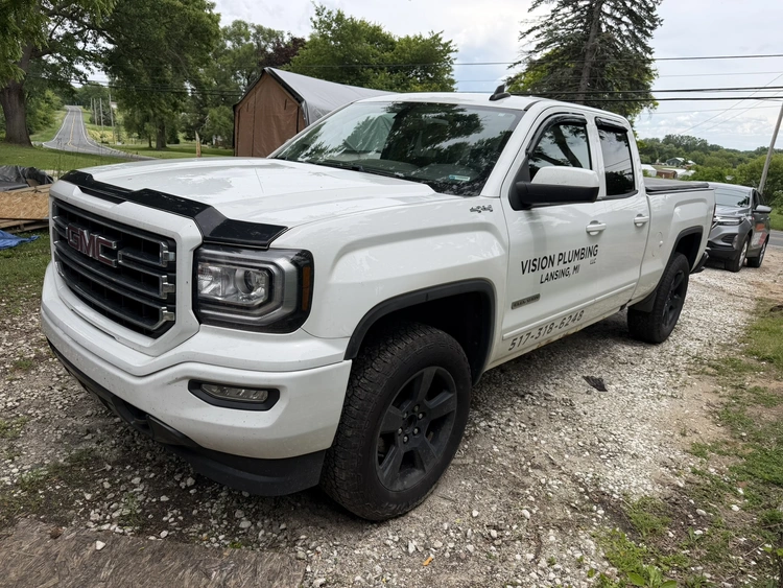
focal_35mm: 24
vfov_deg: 56.8
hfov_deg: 71.6
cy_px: 294
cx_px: 392
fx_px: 543
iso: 80
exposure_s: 1/3145
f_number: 1.78
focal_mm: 6.76
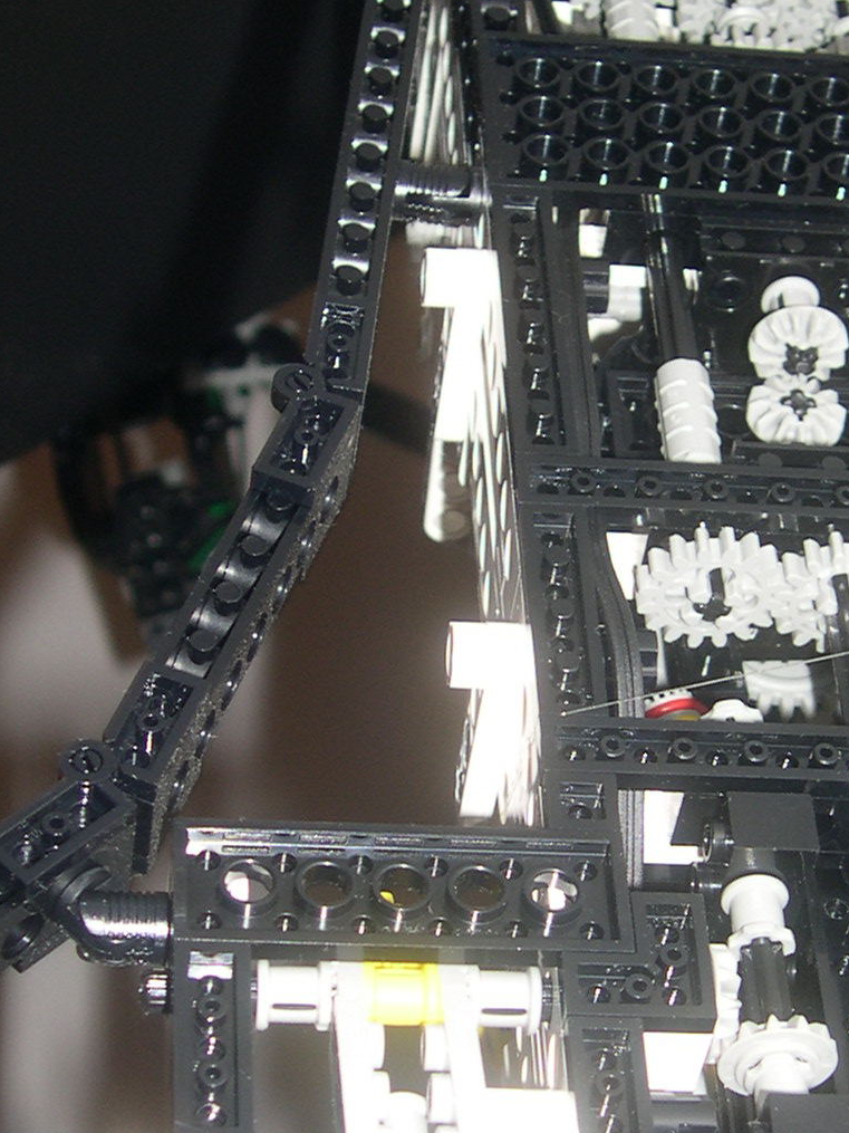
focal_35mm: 94
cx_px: 573
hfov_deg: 15.7
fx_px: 3075
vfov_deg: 20.9
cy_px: 635
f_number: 2.9
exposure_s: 1/60
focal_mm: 9
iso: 100
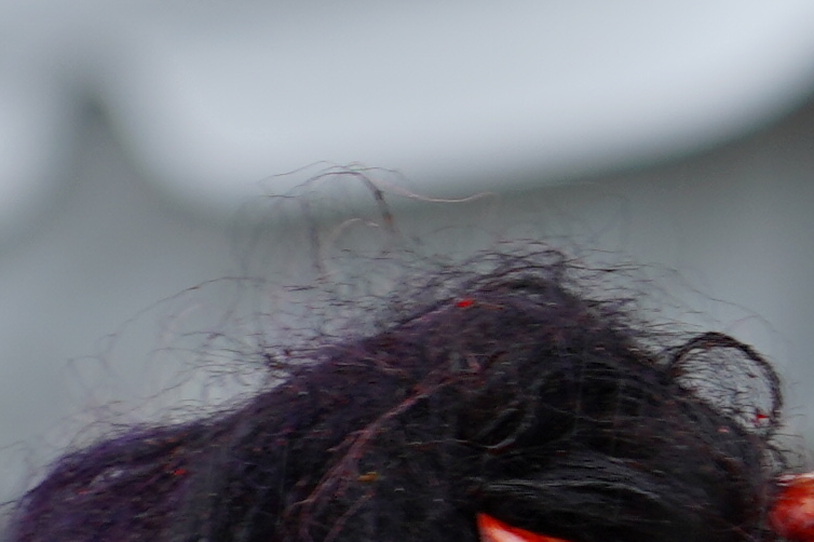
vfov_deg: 1.6
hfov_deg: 2.5
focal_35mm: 836
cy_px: 2118
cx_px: 935
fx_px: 18894
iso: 160
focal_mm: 105
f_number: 4
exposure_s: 1/125
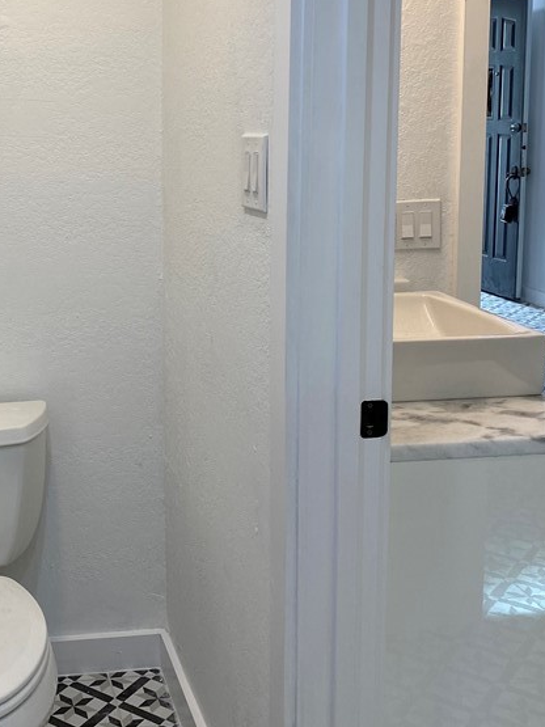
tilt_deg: -5.2
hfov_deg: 29.2
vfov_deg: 39.1
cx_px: 69
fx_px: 1008
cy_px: 234
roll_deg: +1.7
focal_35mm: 48
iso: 50
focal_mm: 4.25
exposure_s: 1/120
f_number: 1.8
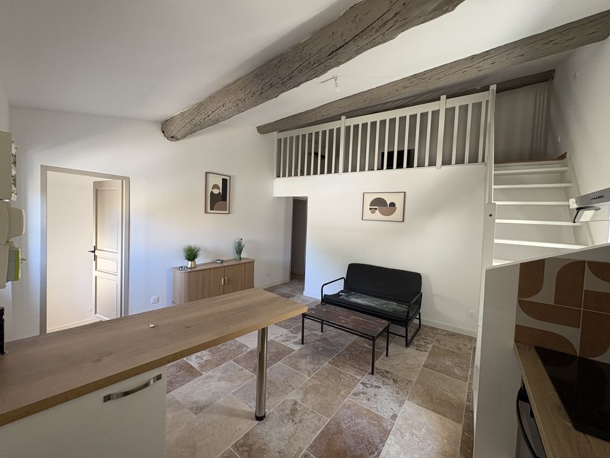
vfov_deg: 85.7
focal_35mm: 14
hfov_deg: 102.1
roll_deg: -2.5
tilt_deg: -2.4
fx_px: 247
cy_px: 229
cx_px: 305
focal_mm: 2.22
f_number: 2.2
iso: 250
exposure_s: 1/60
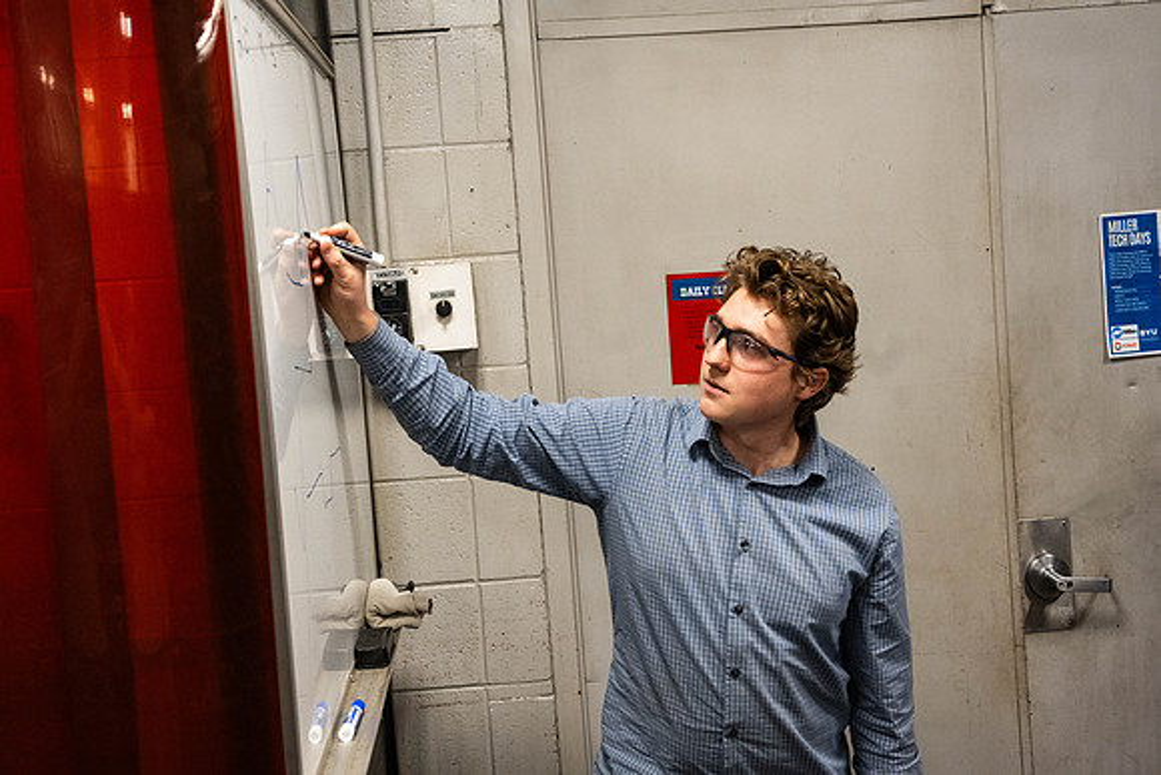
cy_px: 388
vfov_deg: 31.2
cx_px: 580
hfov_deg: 45.4
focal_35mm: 43
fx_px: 1387
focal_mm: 43
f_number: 4
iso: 3200
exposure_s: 1/640
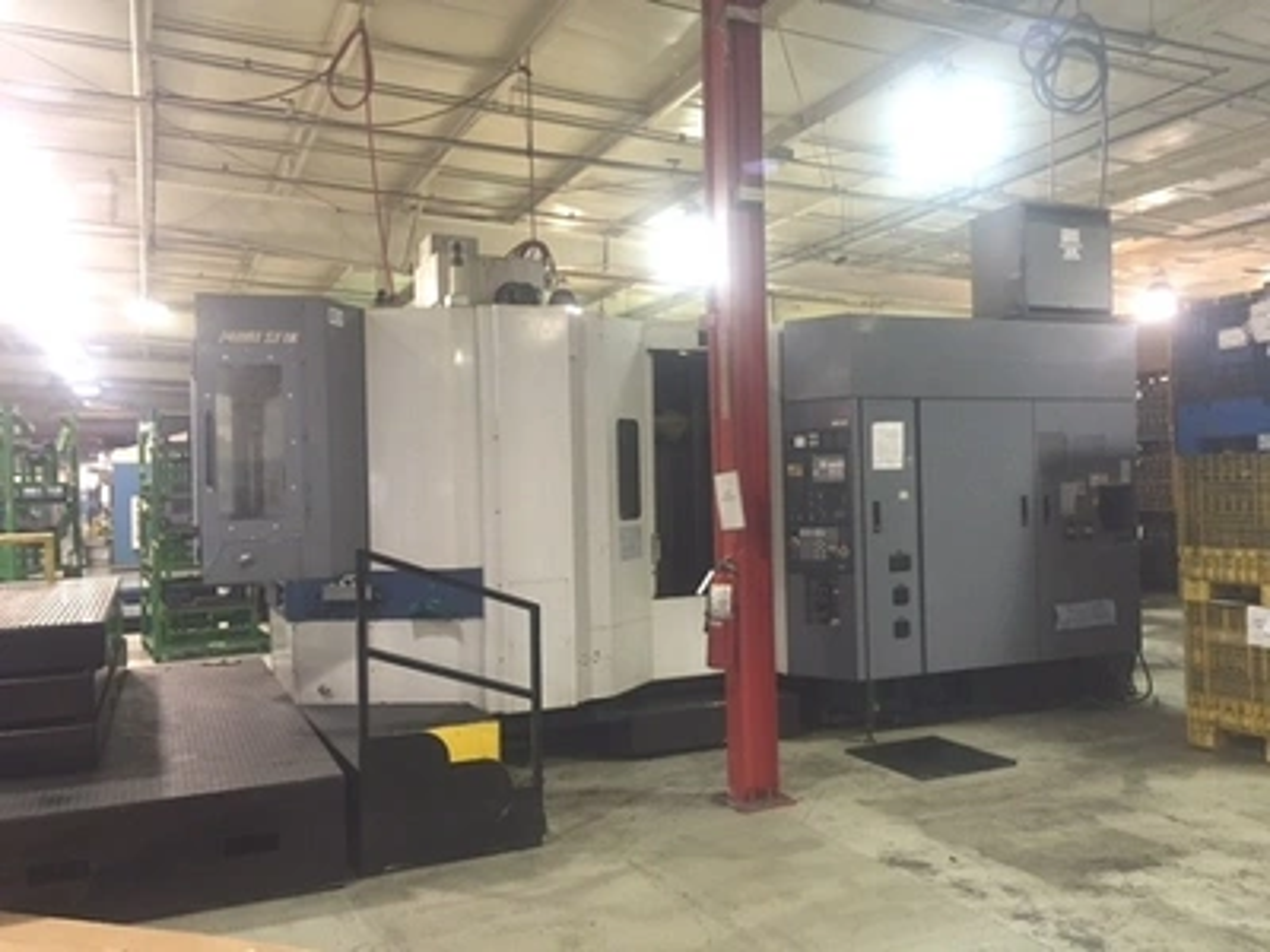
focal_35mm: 29
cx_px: 635
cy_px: 476
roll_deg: +1.3
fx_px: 1064
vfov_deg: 48.2
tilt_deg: +0.1
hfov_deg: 61.7
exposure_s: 1/30
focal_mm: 4.15
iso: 160
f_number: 2.2
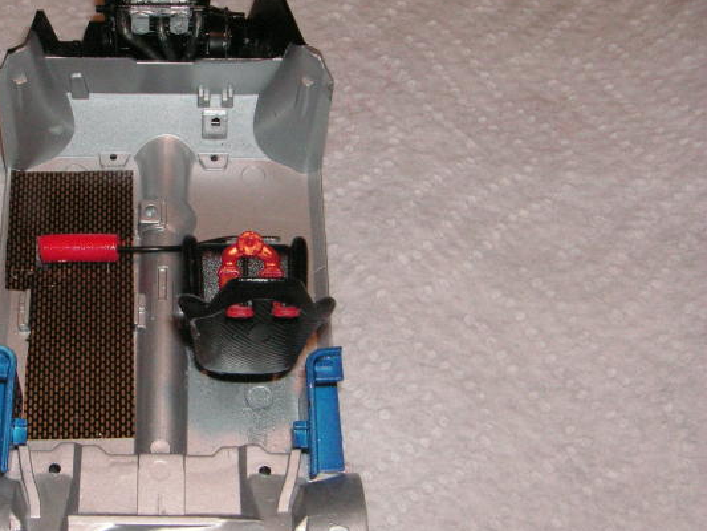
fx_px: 1164
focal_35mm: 57
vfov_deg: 25.7
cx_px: 179
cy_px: 297
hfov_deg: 33.1
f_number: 6.6
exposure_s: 1/45
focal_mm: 6.3
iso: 160
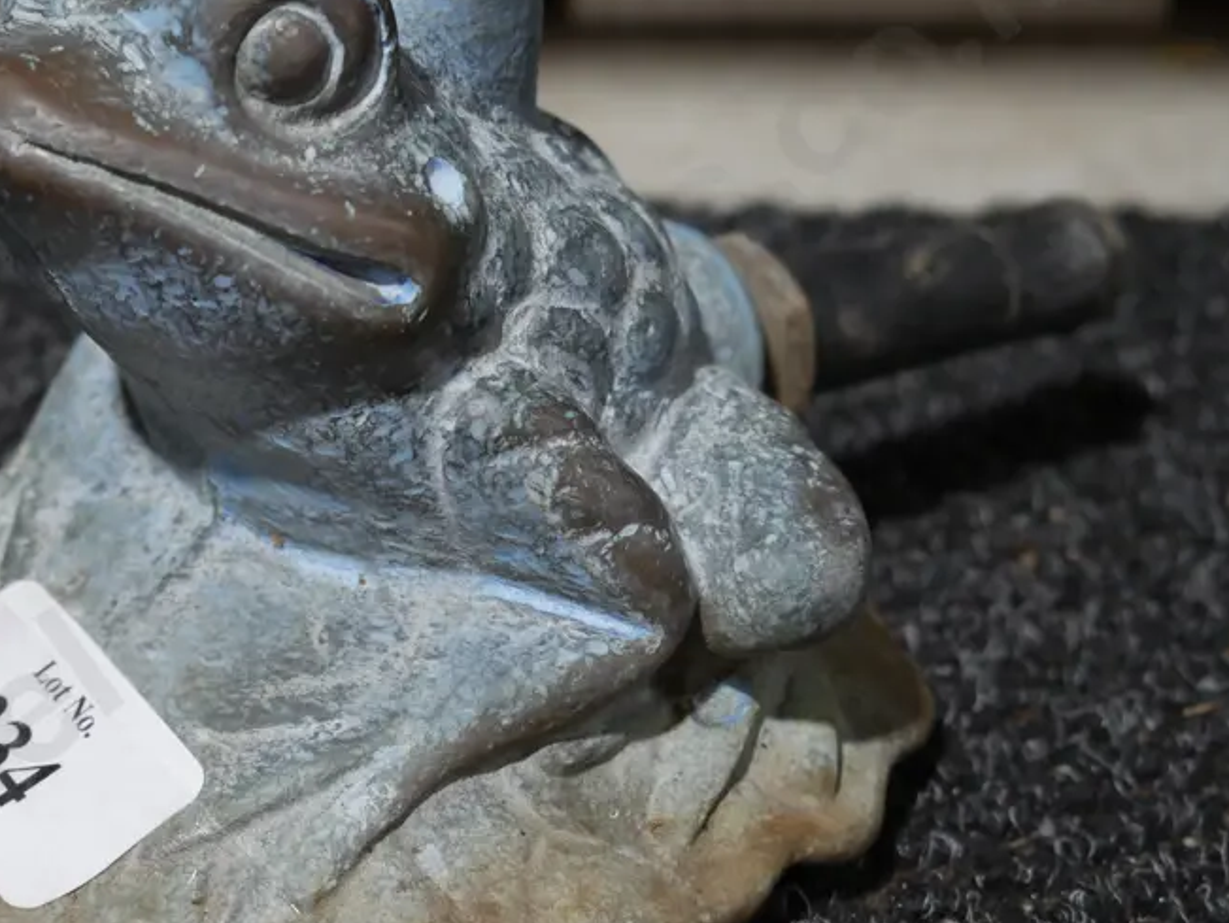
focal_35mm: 85
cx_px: 336
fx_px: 3019
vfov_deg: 17.4
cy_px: 490
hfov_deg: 22.8
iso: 800
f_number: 5.3
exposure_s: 1/60
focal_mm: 27
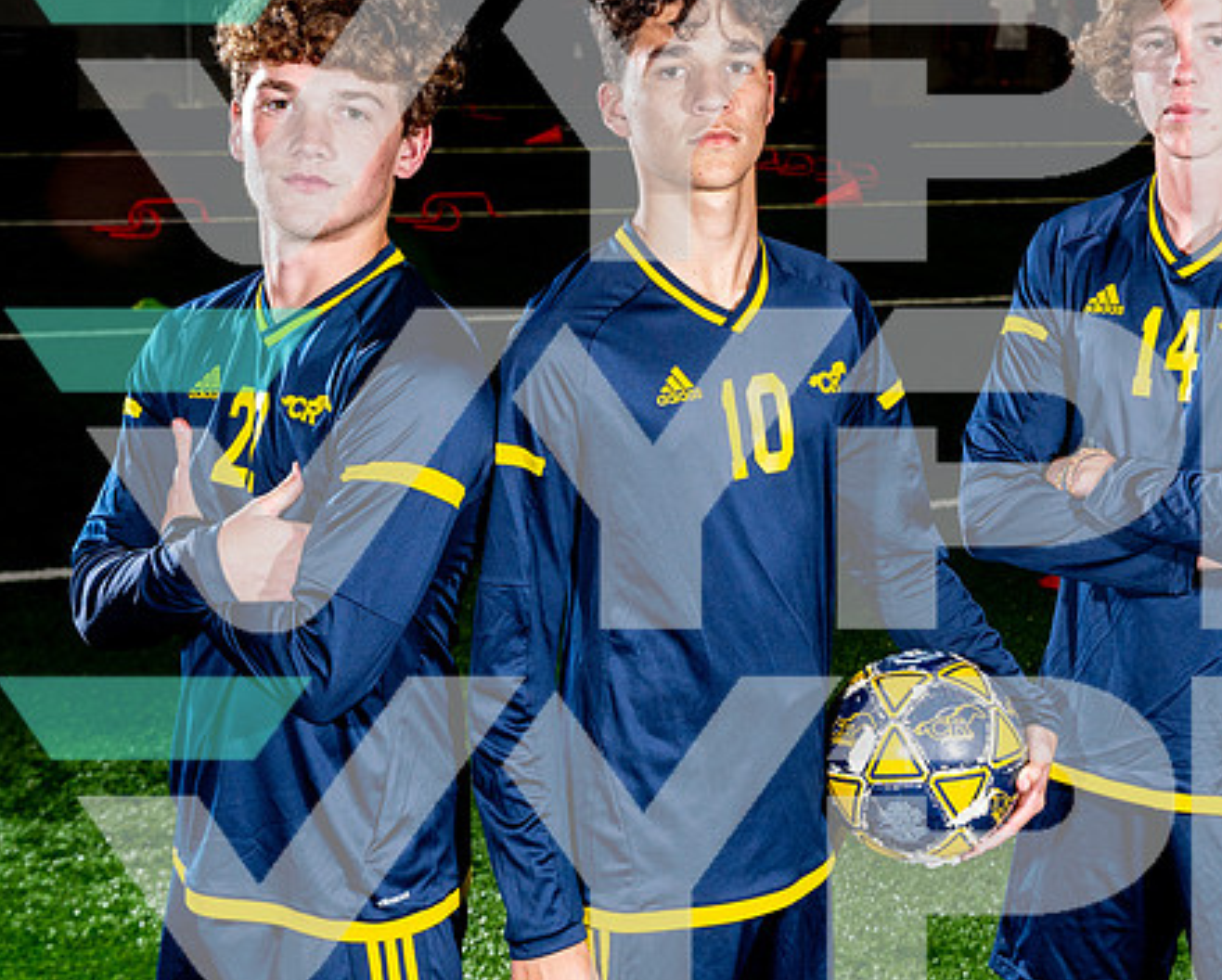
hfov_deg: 25.3
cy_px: 471
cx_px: 788
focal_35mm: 75
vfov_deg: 20.5
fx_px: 2715
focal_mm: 52
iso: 100
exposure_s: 1/125
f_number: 8
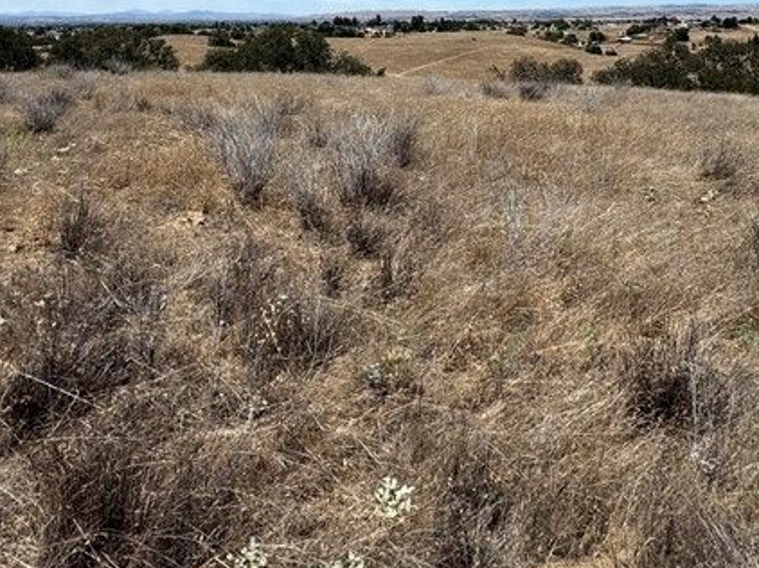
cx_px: 354
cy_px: 18
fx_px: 745
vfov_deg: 37.8
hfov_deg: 53.9
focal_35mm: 34
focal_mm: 2.22
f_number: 2.2
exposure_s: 1/2874
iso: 50
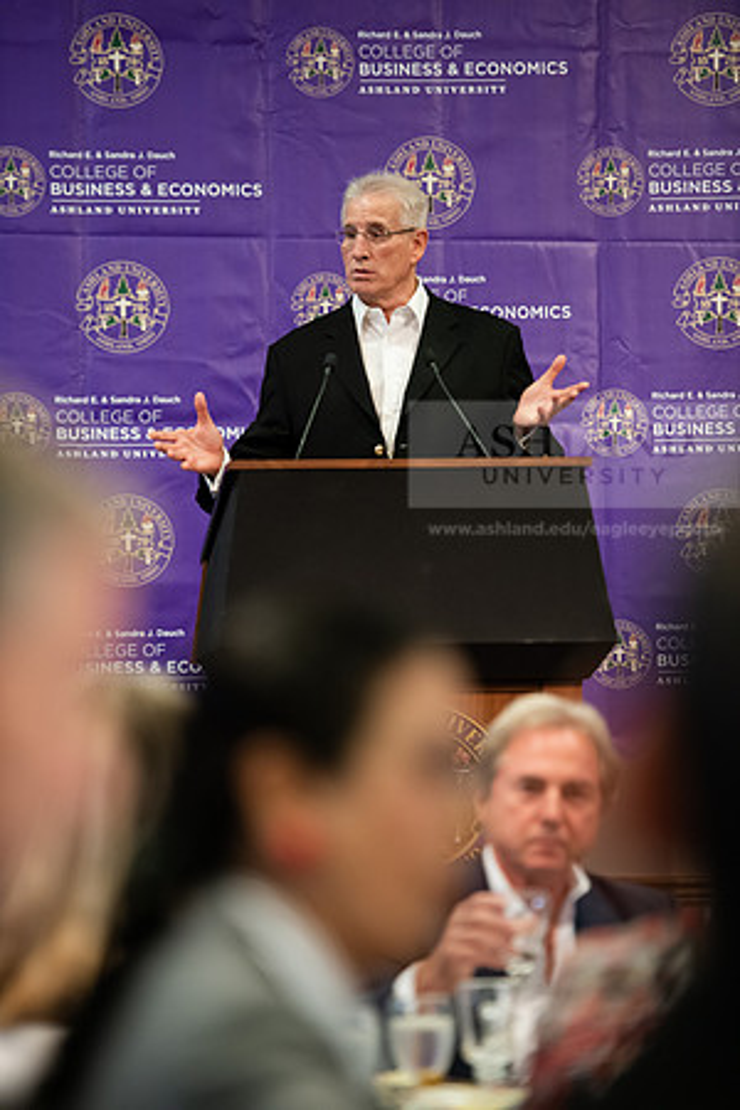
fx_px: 4779
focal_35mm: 155
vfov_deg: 13.2
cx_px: 370
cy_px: 555
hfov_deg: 8.9
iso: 2500
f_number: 3.2
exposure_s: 1/200
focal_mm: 155
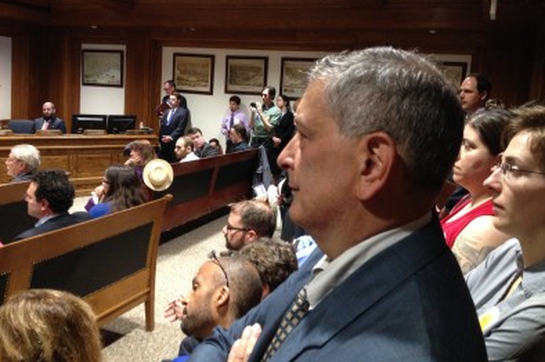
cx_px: 274
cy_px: 156
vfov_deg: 35.8
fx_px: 560
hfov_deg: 51.9
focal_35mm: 37
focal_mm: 4.28
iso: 320
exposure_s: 1/20
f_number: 2.4
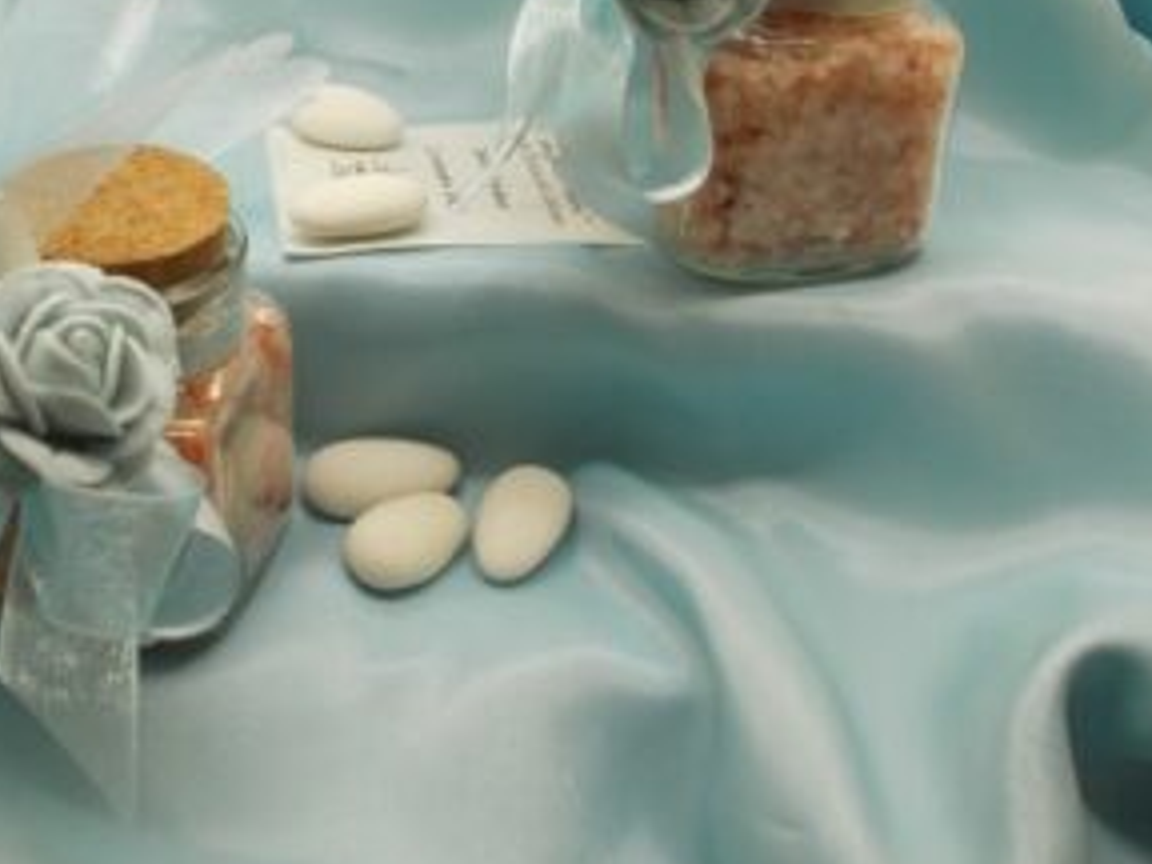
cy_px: 250
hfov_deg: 36.5
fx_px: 1731
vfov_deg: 27.8
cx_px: 396
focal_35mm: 52
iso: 80
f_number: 3.4
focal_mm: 5.3
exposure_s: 1/80
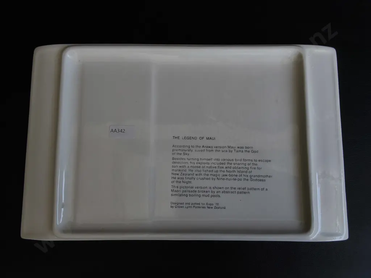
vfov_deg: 51.4
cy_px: 139
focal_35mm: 27
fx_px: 289
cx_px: 186
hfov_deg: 65.3
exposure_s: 1/120
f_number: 2
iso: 40
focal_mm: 2.87
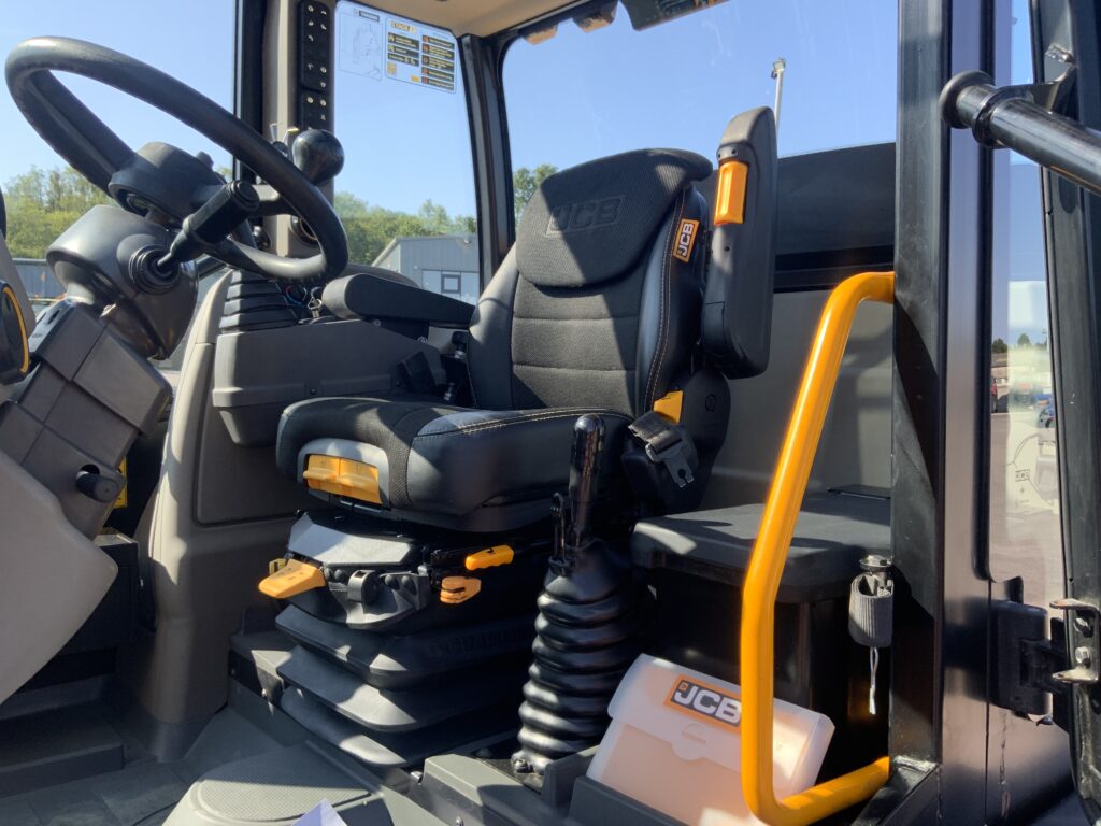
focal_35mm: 29
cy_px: 413
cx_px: 550
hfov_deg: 61.7
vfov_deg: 48.2
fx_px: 922
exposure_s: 1/286
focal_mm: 3
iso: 16
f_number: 1.8
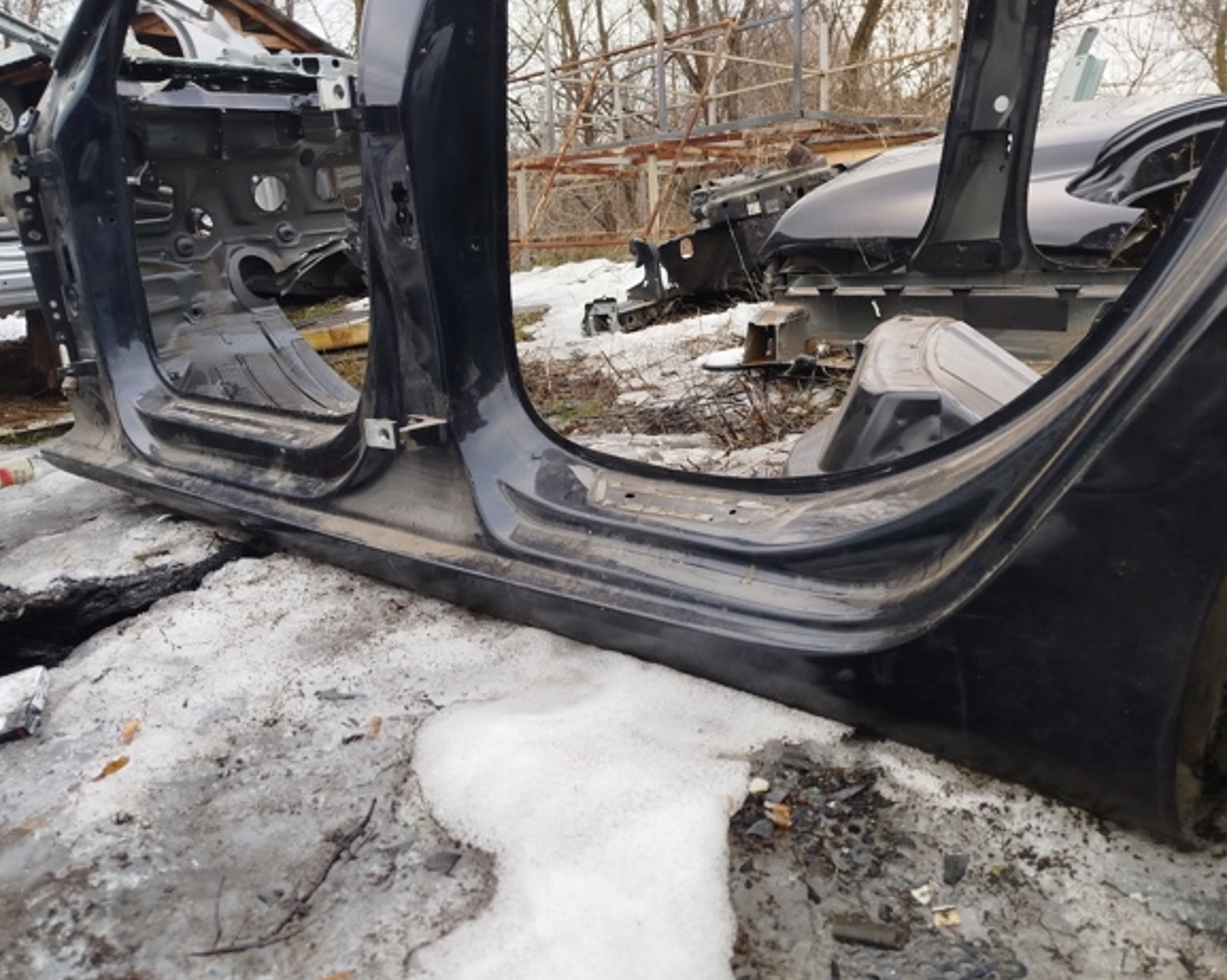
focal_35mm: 26
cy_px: 483
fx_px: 944
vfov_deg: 54.9
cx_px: 623
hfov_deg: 66.1
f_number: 1.7
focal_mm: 5.31
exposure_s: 1/100
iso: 100
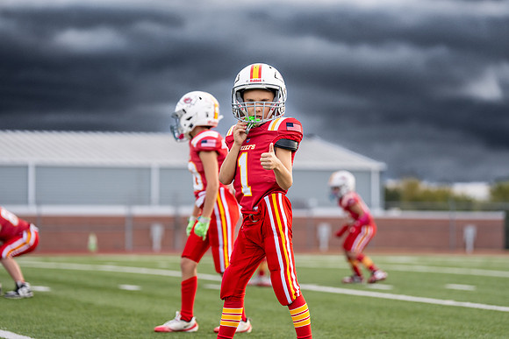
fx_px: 2035
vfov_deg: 9.5
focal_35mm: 144
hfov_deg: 14.3
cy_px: 154
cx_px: 261
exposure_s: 1/1250
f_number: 2.8
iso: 320
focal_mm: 129
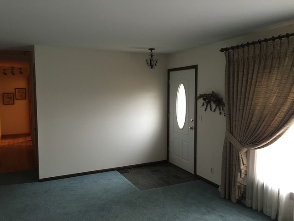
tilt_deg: -6.9
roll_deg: -0.2
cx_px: 147
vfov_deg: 48.2
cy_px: 110
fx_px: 246
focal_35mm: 29
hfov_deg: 61.7
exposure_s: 1/15
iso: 125
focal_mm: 4.15
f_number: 2.2
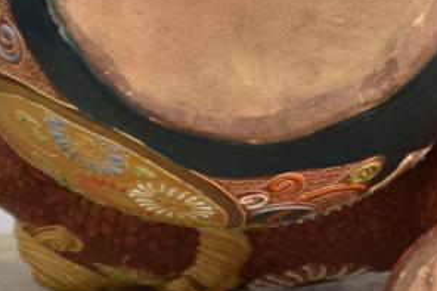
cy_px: -54
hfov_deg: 4.7
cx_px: 465
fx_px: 5338
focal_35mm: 440
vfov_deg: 3.1
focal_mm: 80
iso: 400
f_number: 5.3
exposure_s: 1/30
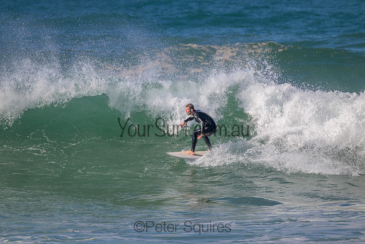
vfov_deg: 1.7
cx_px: 182
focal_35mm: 800
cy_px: 122
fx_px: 8113
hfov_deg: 2.6
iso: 900
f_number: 11
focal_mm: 800
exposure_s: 1/2000
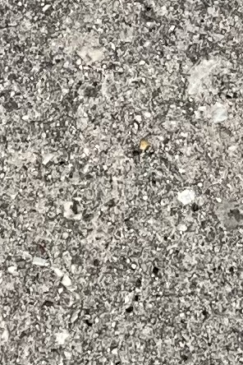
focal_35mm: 274
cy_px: -474
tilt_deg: -58.3
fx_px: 2774
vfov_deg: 7.1
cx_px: 230
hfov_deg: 5.0
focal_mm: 3
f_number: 1.8
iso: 25
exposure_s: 1/627
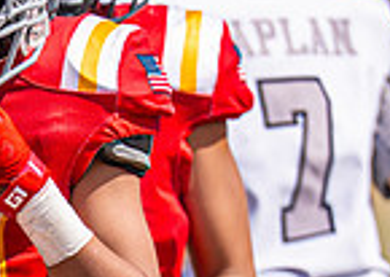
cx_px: -54
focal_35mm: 1264
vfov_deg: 1.1
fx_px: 13974
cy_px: 451
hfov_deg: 1.6
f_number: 2.8
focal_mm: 197
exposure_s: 1/3200
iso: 100
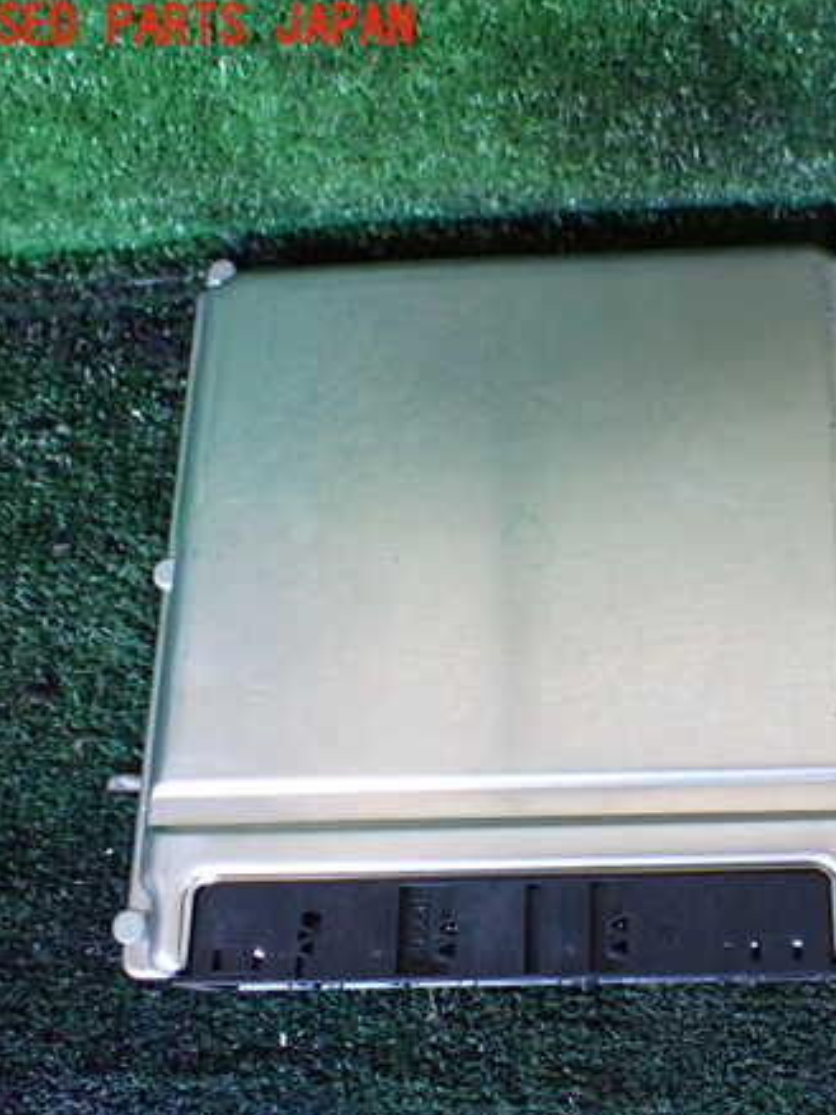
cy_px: 566
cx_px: 714
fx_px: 1321
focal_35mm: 41
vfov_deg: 45.8
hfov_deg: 33.7
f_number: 2.3
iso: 500
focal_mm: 5.4
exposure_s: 1/125
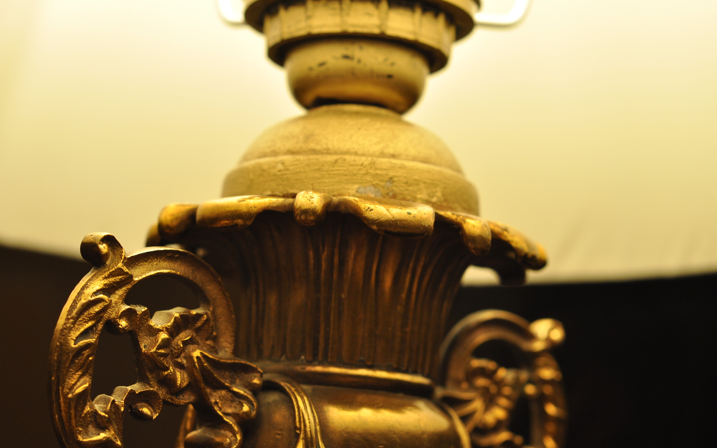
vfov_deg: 16.9
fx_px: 1504
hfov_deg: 26.8
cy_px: 213
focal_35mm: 77
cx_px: 357
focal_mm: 50
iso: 400
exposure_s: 1/80
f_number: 4.5
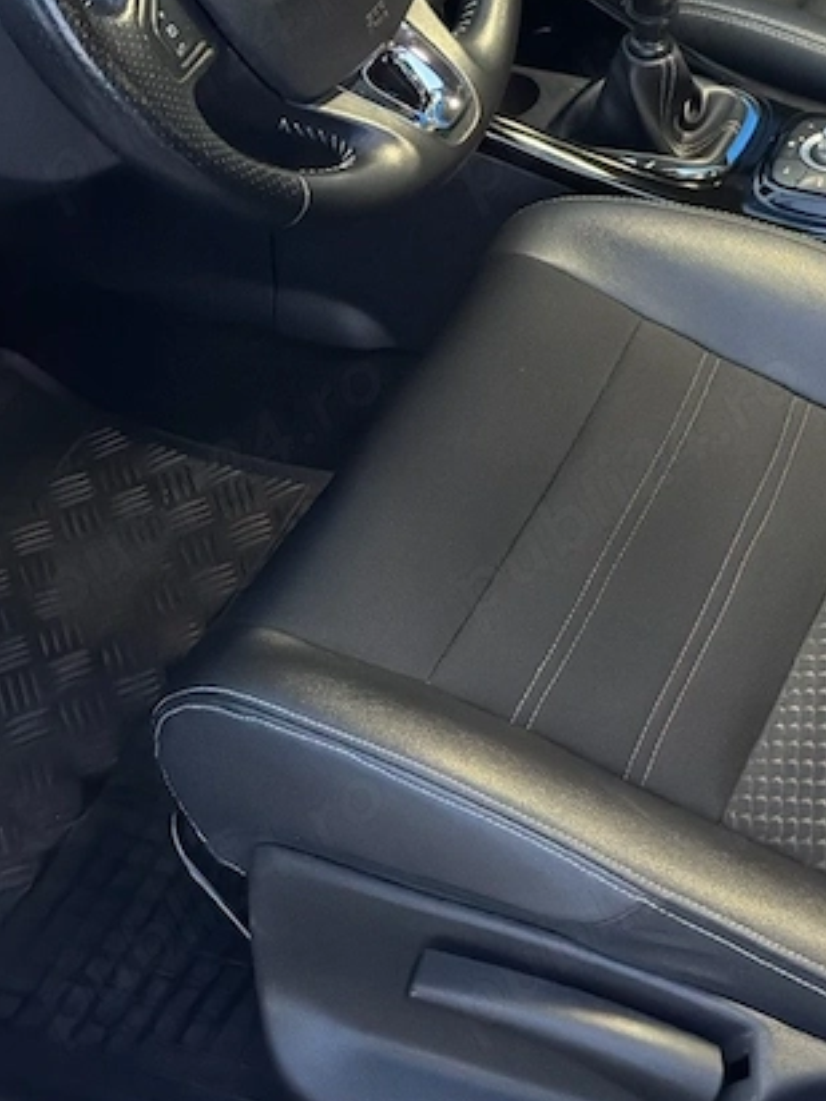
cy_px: 134
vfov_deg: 27.6
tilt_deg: -33.3
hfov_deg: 21.2
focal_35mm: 68
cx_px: 732
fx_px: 2163
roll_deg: +3.3
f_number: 1.78
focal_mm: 6.76
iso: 1000
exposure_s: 1/30
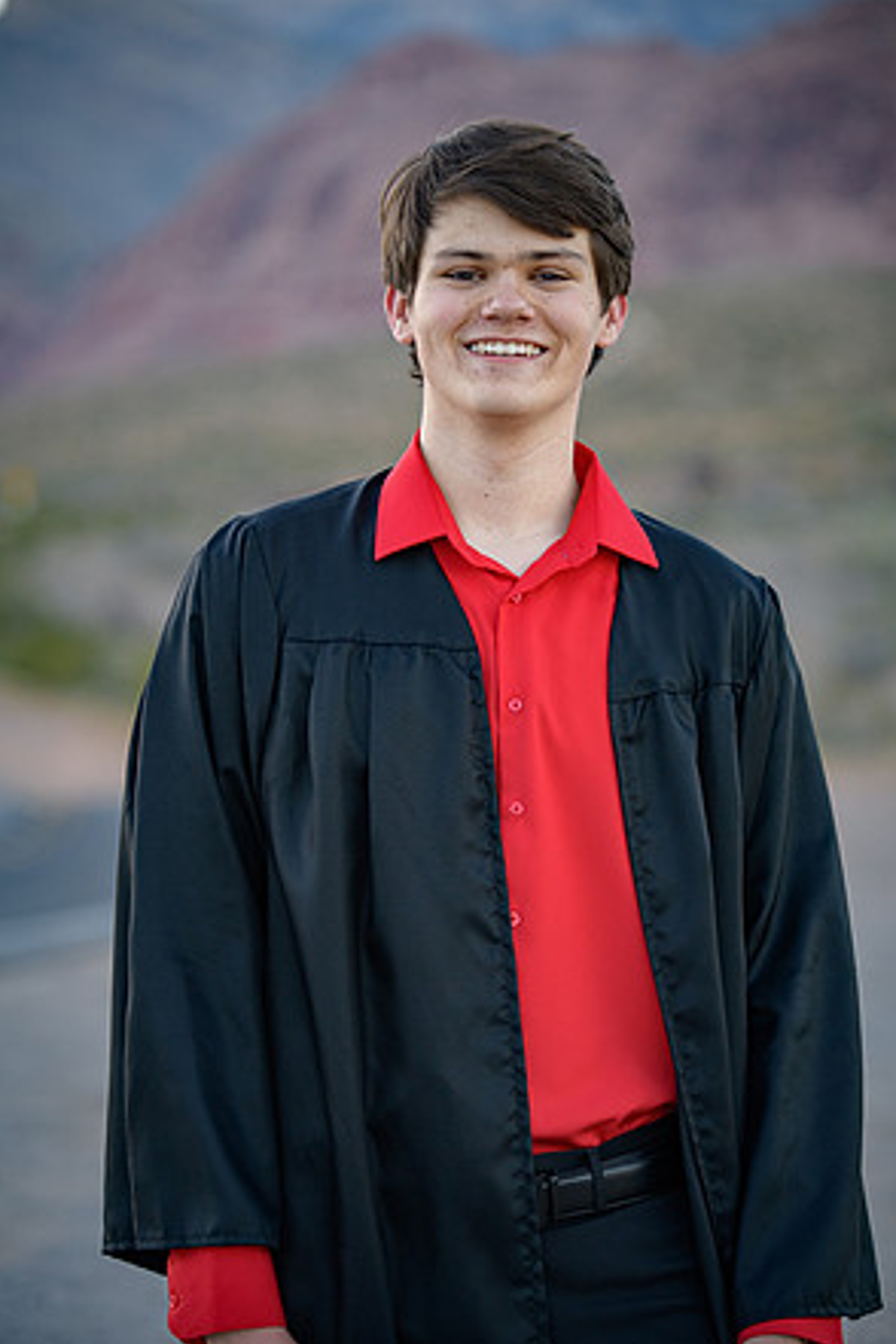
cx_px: 454
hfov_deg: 13.2
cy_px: 683
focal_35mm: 104
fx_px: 3882
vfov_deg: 19.6
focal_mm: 102
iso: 250
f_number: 2.8
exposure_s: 1/640
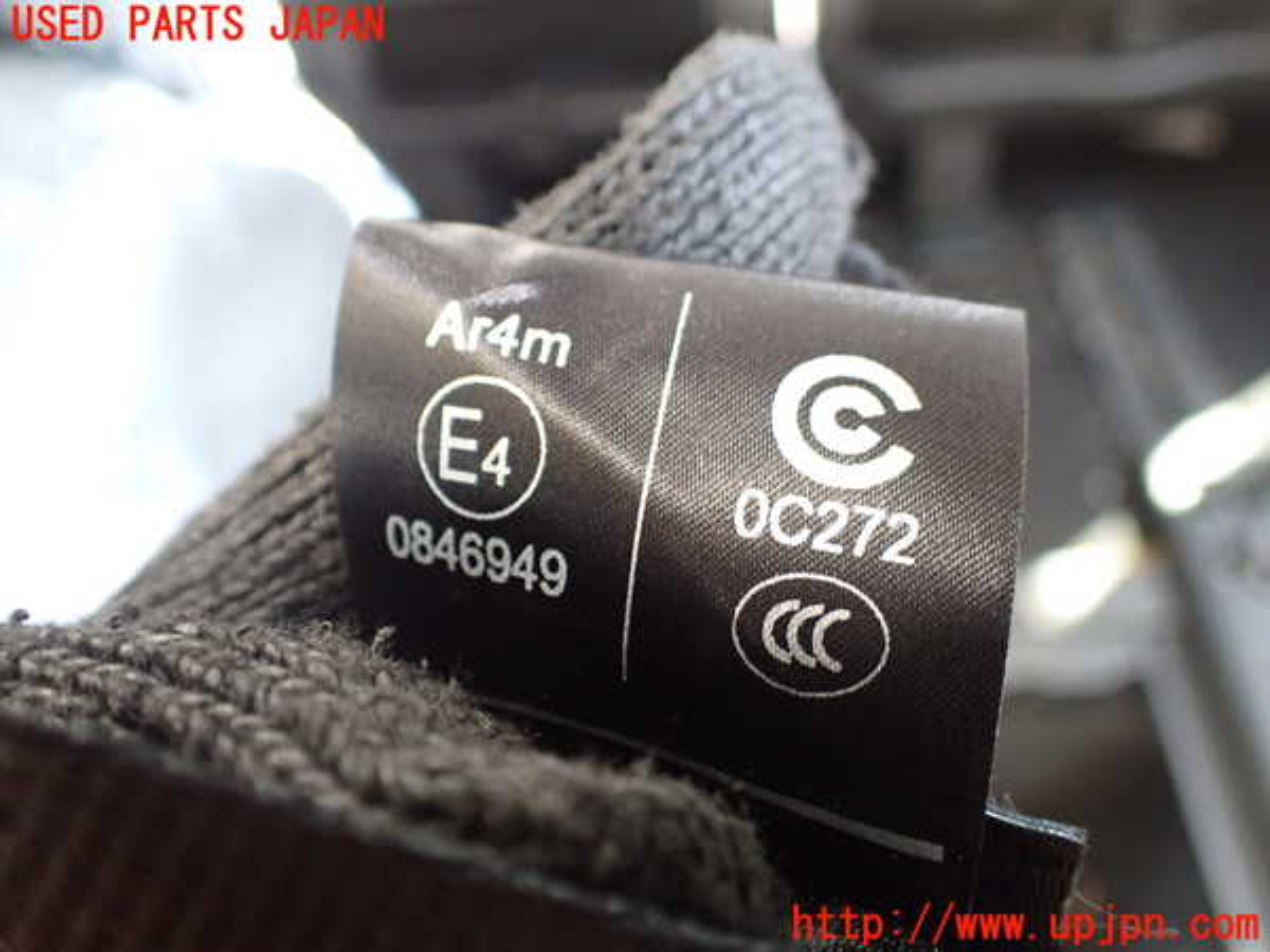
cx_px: 635
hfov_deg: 60.0
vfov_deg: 46.8
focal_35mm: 30
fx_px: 1101
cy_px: 476
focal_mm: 5.4
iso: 800
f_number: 2.3
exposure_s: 1/50
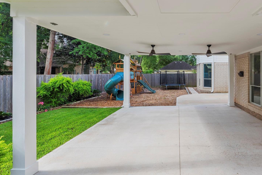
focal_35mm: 20
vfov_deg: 61.5
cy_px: 72
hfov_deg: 81.3
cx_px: 174
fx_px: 146
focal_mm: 14
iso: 100
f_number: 8
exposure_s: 1/60
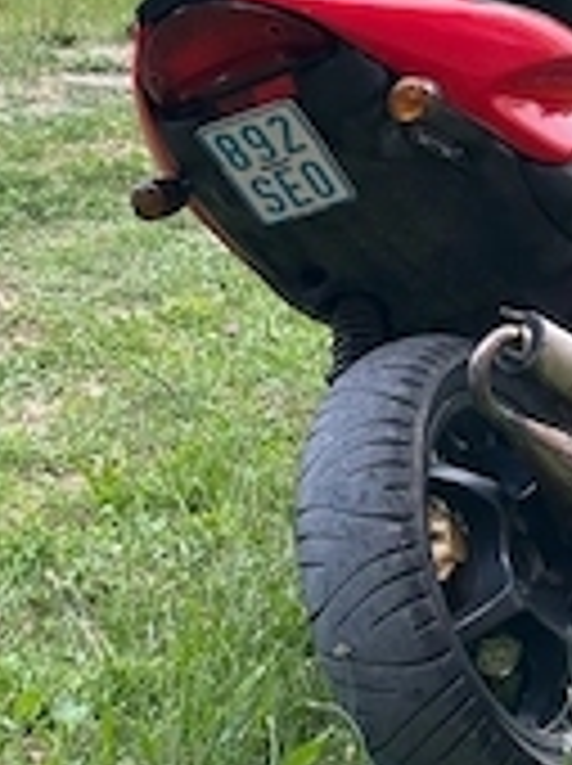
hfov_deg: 12.9
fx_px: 2496
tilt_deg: -4.4
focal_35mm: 113
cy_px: 90
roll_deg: -5.7
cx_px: 617
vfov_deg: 17.2
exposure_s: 1/109
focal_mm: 6.86
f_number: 1.78
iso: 80
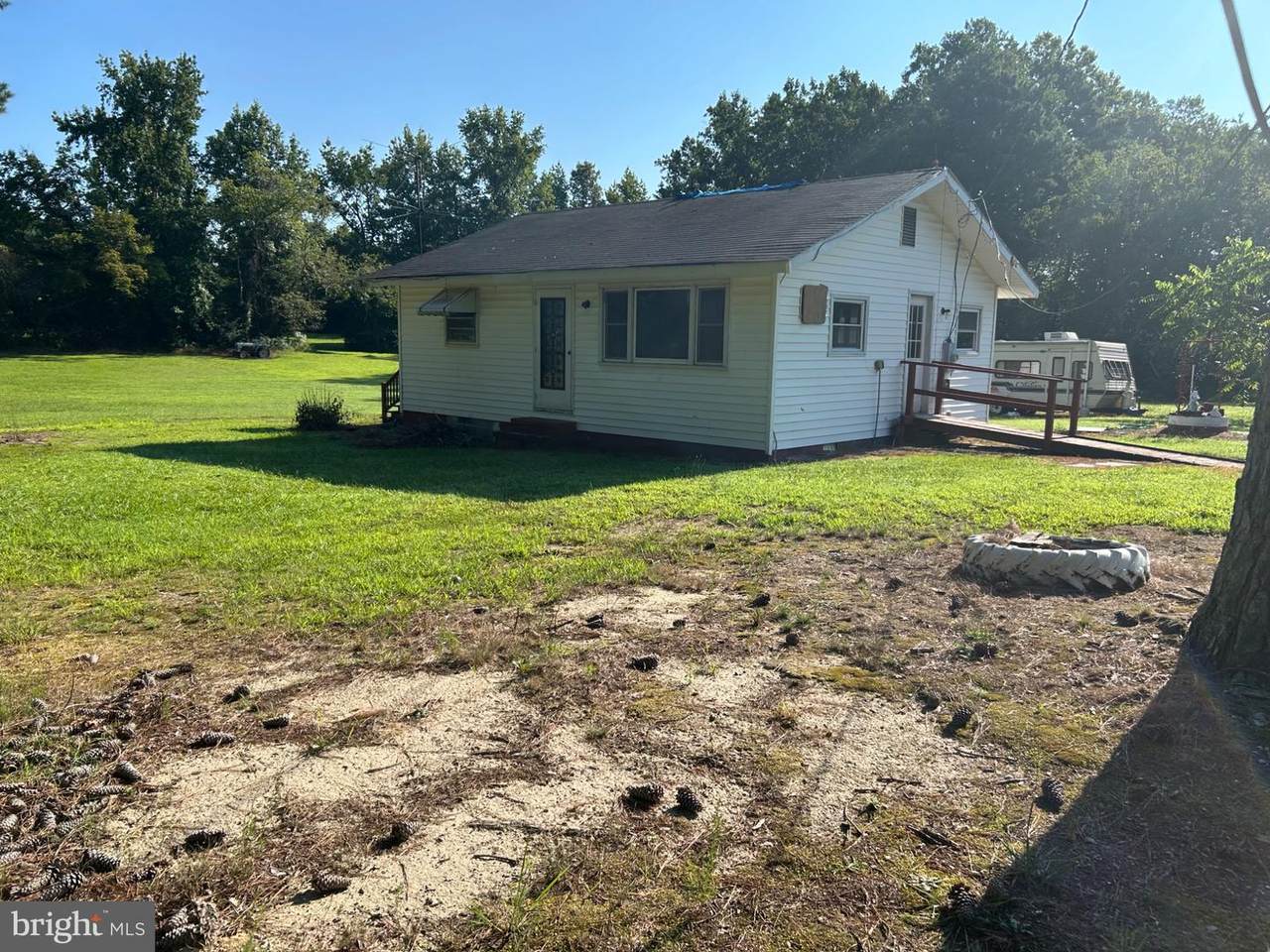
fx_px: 954
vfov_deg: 53.1
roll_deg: +0.0
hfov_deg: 67.3
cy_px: 476
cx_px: 635
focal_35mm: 26
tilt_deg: -7.0
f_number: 1.5
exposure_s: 1/2513
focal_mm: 5.7
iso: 50
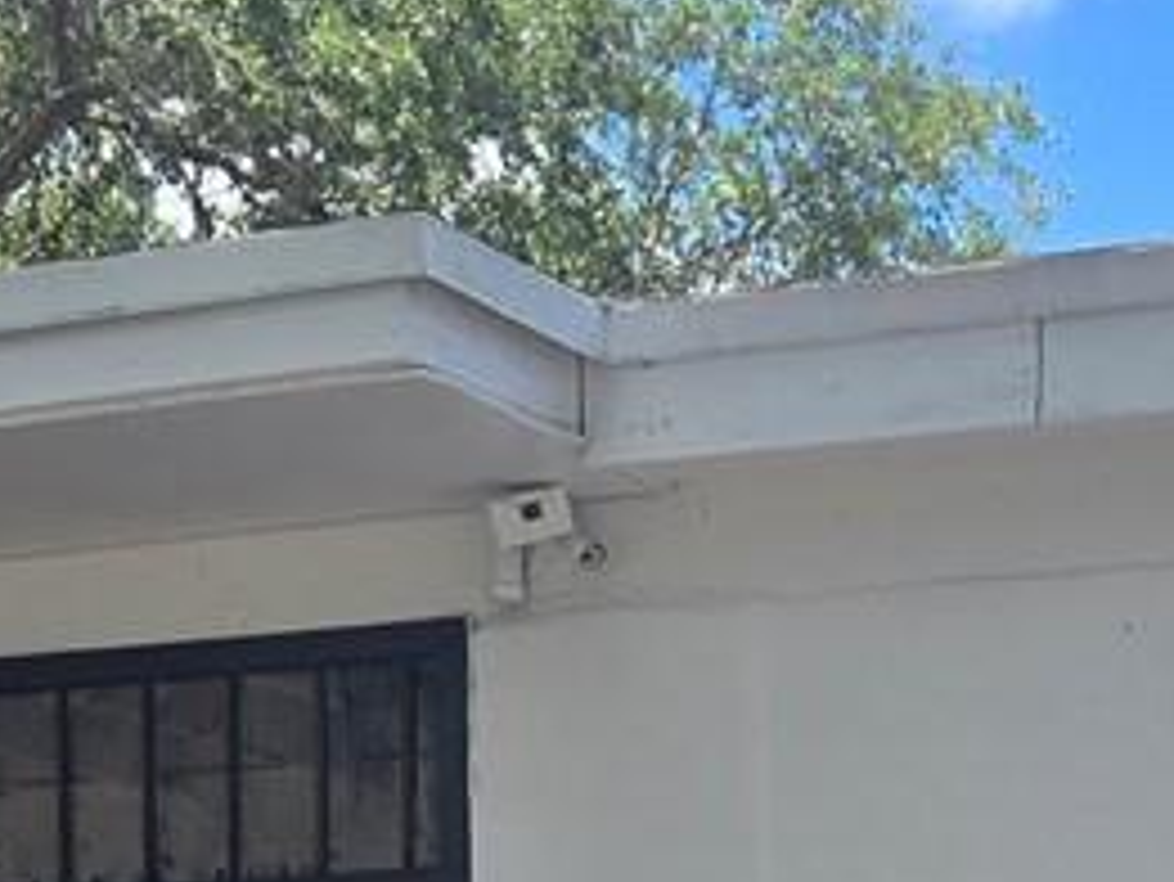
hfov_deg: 14.0
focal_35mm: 141
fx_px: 4784
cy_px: 1444
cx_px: 751
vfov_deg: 10.1
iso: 25
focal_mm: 5.4
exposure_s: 1/1093
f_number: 1.8
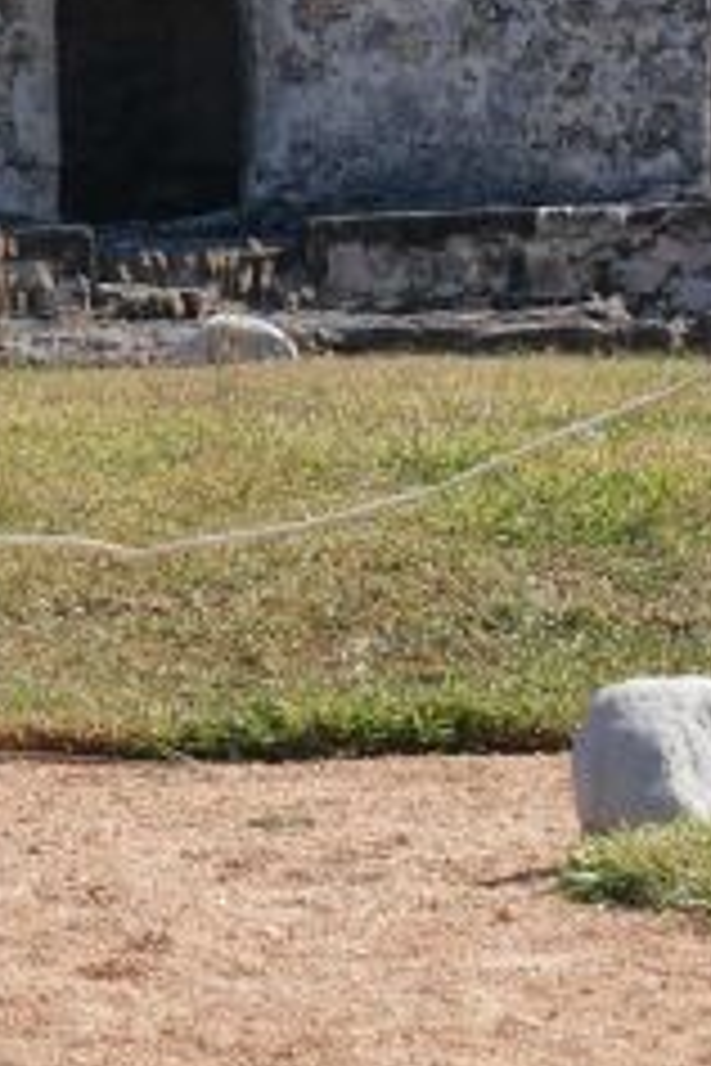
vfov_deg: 5.8
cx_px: 65
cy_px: -31
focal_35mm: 355
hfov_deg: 3.9
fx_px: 10516
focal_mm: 70
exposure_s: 1/200
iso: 100
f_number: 9
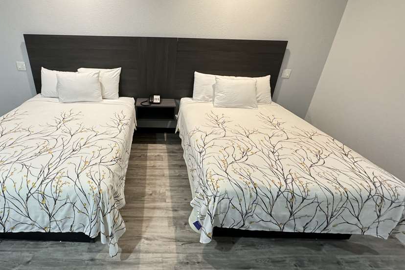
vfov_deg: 67.1
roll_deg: -2.5
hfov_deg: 88.5
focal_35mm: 18
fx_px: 202
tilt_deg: -25.4
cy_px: 117
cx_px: 157
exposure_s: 1/60
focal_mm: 2.22
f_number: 2.2
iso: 400
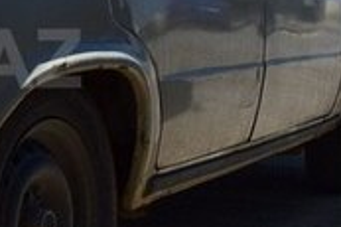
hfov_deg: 18.3
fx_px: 975
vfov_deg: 13.2
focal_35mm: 103
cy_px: 59
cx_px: -120
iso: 360
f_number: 11
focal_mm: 18
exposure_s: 1/500
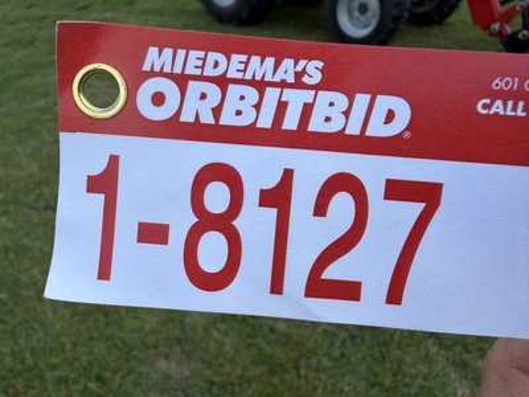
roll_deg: +7.3
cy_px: 198
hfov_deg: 71.6
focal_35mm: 24
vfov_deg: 56.8
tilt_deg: -39.3
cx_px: 264
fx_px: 367
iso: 32
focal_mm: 2.22
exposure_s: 1/777
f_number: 2.2
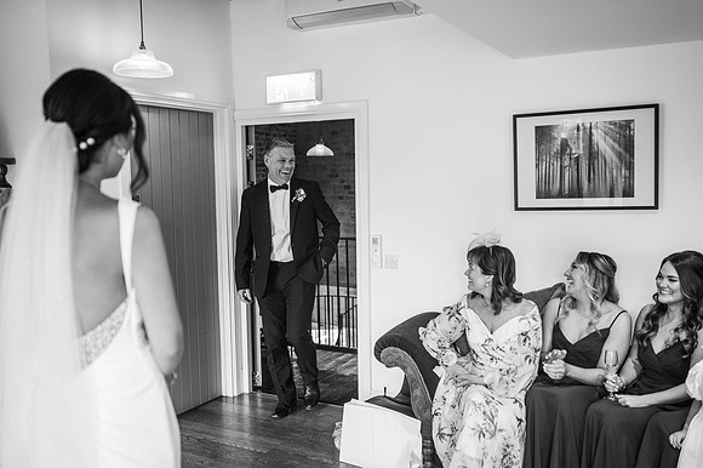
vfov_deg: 37.8
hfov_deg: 54.5
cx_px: 352
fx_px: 683
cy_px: 234
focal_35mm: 35
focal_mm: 35
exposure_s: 1/200
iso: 450
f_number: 2.2
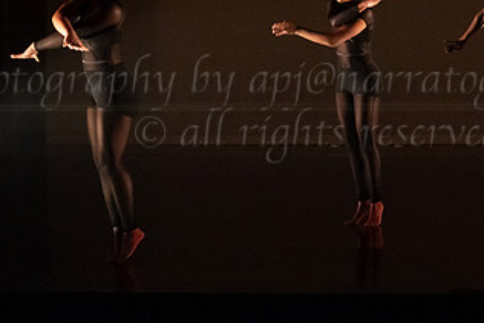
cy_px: 129
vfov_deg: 8.6
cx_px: 366
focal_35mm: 159
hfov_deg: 12.9
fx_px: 2139
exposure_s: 1/320
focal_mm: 75
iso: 4000
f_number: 3.2
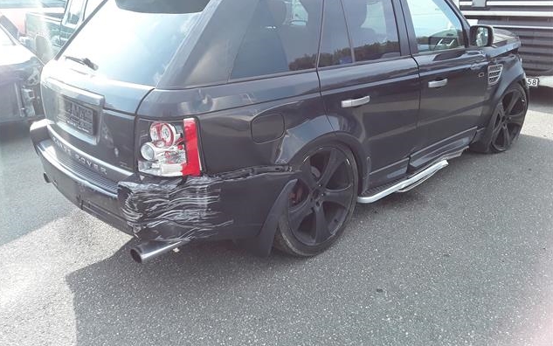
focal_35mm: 30
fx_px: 452
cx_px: 274
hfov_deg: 62.9
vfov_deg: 41.7
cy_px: 137
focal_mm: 2.91
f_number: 1.9
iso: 40
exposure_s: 1/283
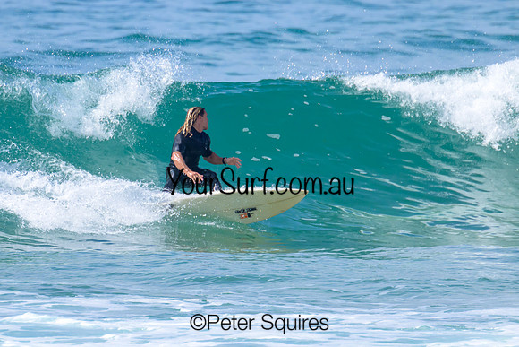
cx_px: 199
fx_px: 15778
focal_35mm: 1094
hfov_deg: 1.9
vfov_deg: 1.3
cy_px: 136
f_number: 11
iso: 800
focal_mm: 800
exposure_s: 1/2000
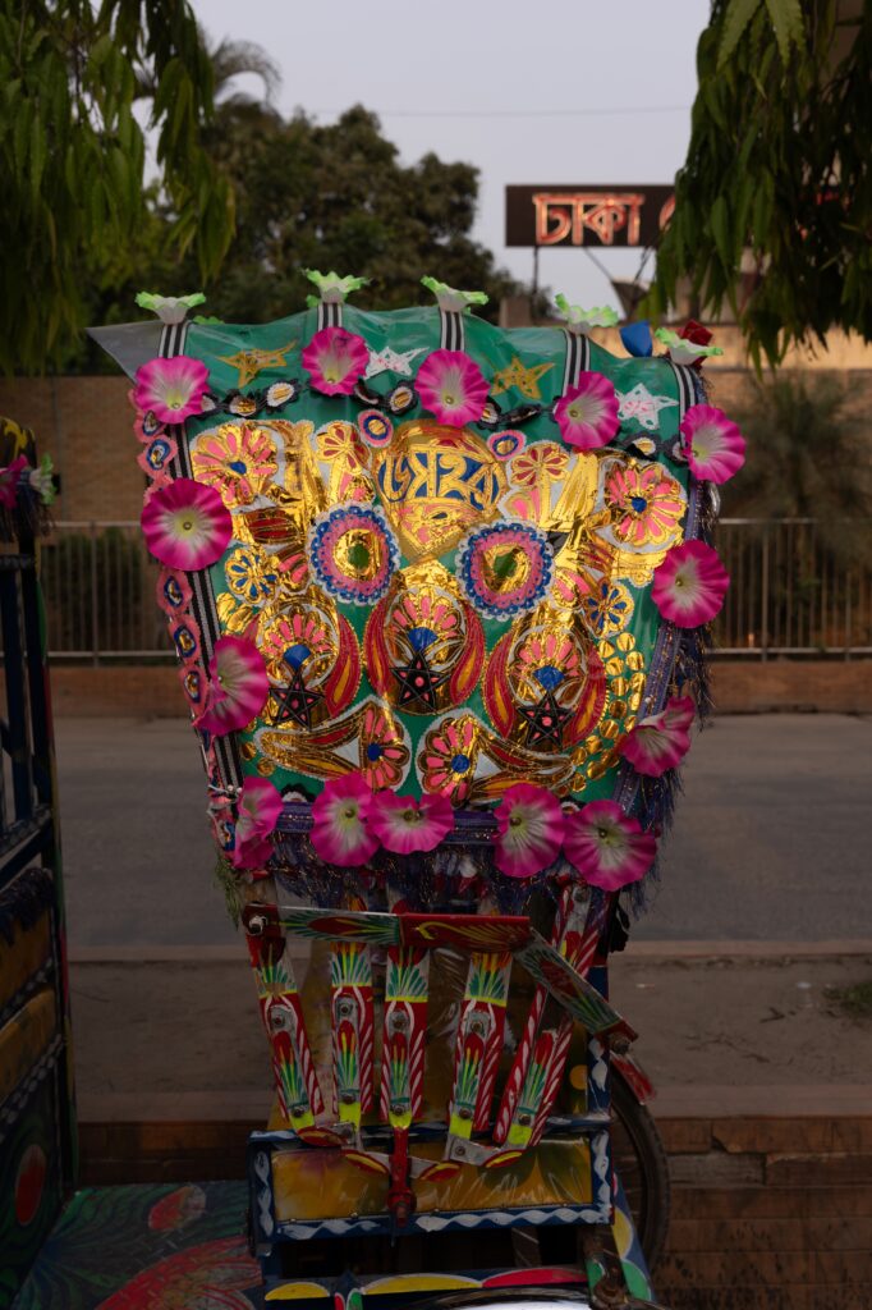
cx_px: 436
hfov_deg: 39.9
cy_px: 655
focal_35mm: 33
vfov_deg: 57.2
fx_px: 1200
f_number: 5
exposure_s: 1/200
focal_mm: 33
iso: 100
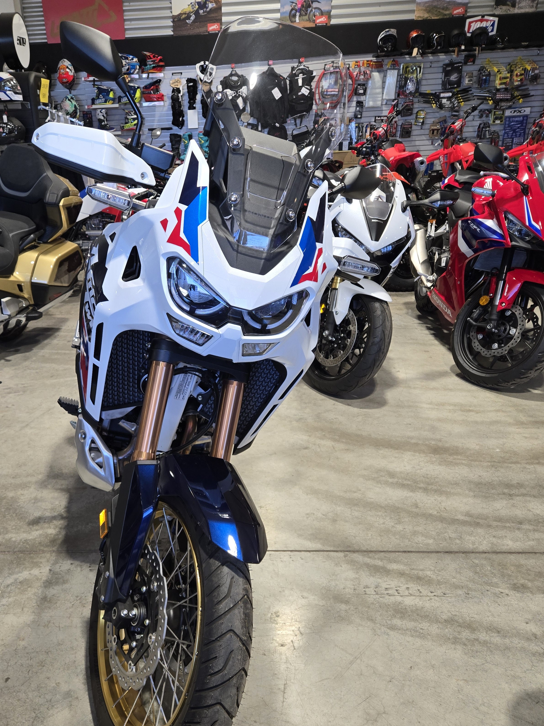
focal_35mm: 29
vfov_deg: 61.3
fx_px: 608
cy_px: 420
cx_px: 206
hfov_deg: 47.8
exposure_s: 1/120
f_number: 1.8
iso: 80
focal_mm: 5.4
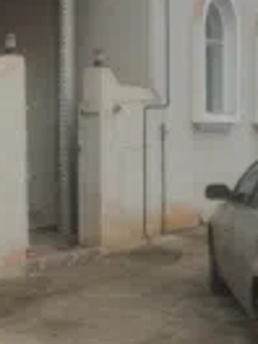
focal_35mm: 79
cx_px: -94
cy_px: 182
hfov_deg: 17.3
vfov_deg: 24.7
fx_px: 785
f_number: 2.4
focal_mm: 4.3
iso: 50
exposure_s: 1/1308
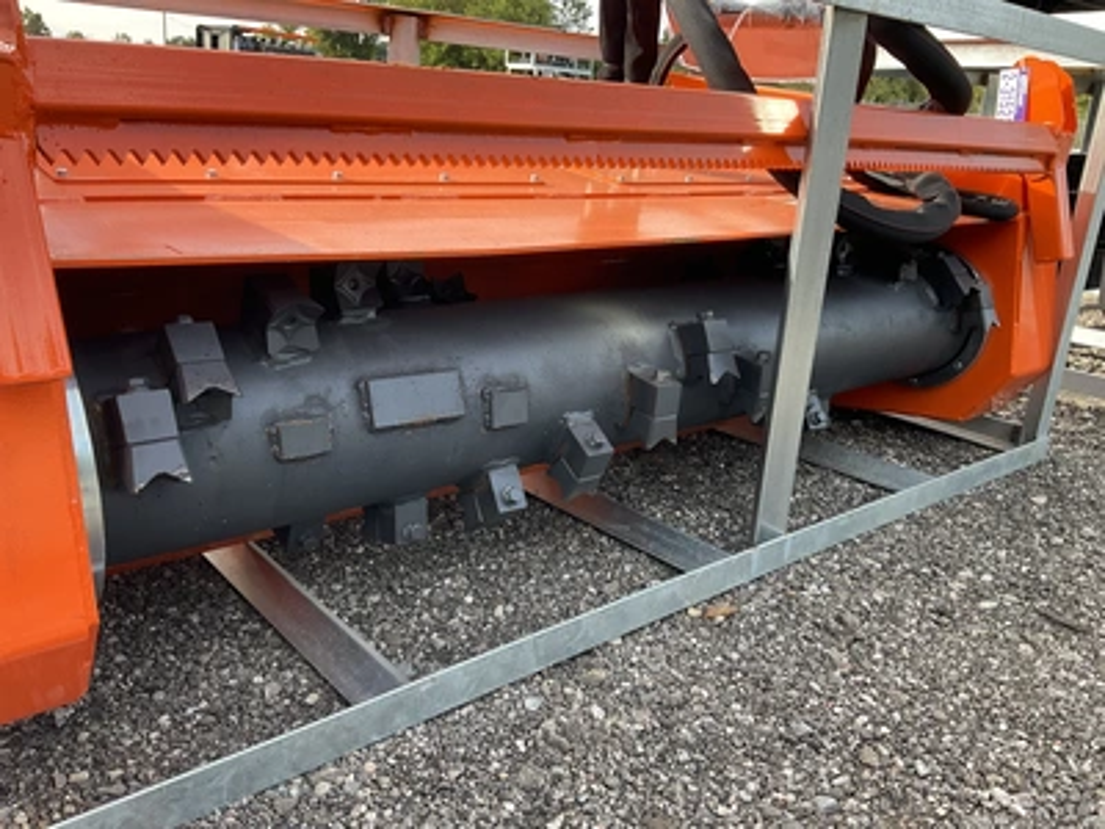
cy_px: 414
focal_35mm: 29
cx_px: 552
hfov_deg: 61.7
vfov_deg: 48.2
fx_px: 926
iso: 20
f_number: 1.8
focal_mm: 3
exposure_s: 1/178
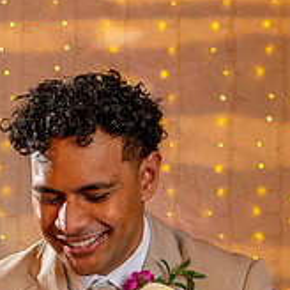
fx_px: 1137
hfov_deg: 14.3
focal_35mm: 120
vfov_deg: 14.3
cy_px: 304
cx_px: 4
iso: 2000
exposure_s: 1/125
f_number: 5
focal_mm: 32
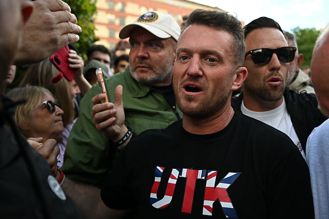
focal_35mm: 31
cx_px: 189
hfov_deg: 60.0
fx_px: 283
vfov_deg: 42.3
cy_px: 110
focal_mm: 24
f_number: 2.8
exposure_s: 1/1000
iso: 400
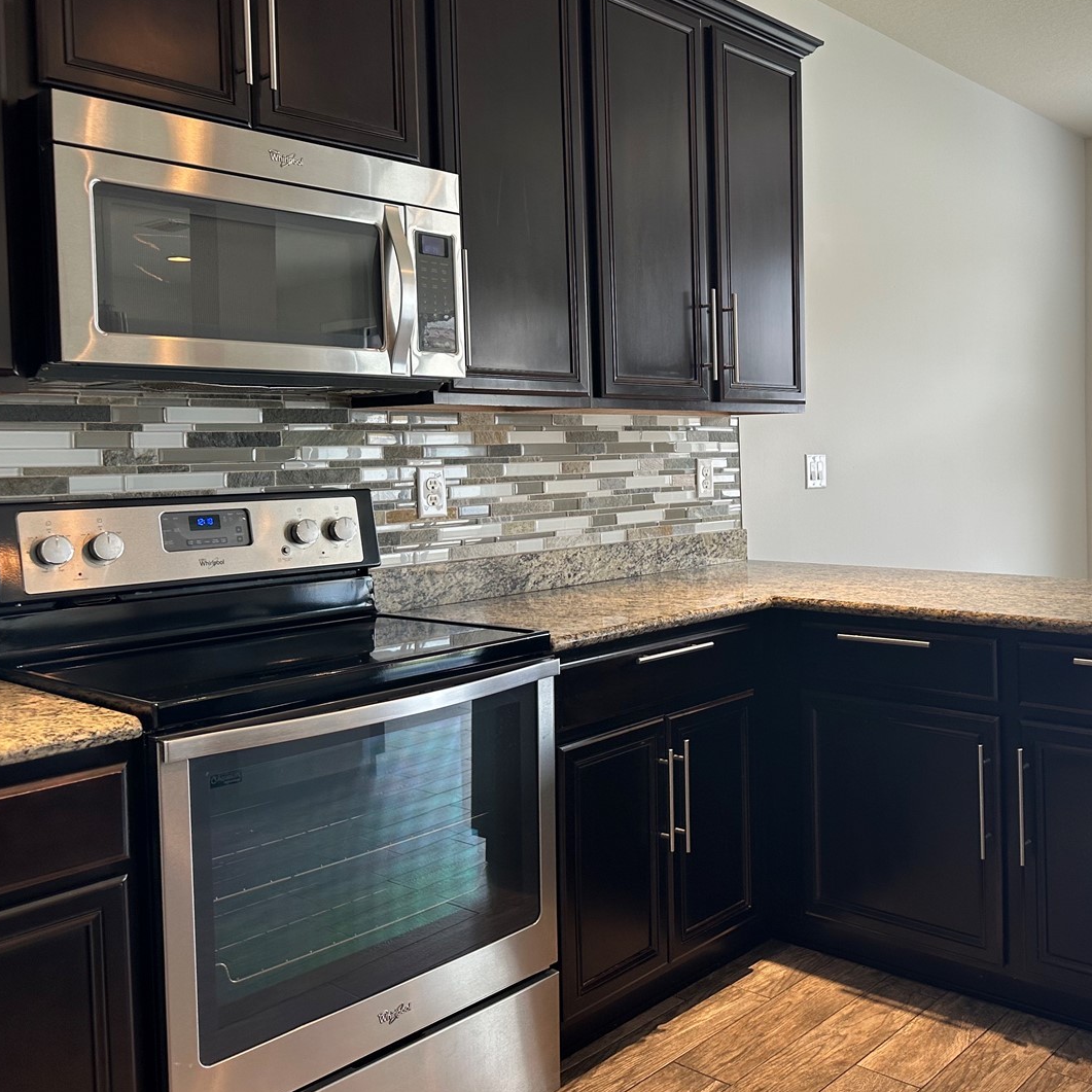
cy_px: 495
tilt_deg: -1.5
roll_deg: +0.9
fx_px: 1142
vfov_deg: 51.0
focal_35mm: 32
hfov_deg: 49.8
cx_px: 764
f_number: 1.78
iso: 100
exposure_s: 1/120
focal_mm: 6.86
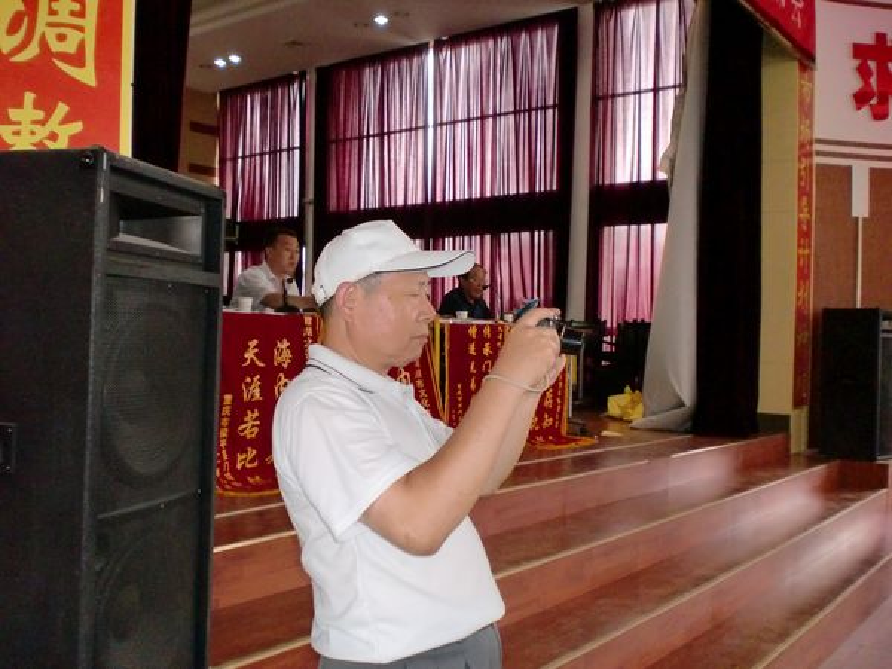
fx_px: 902
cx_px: 446
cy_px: 334
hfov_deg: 52.6
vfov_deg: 40.7
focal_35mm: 35
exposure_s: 1/60
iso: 400
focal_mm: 6.3
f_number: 3.1
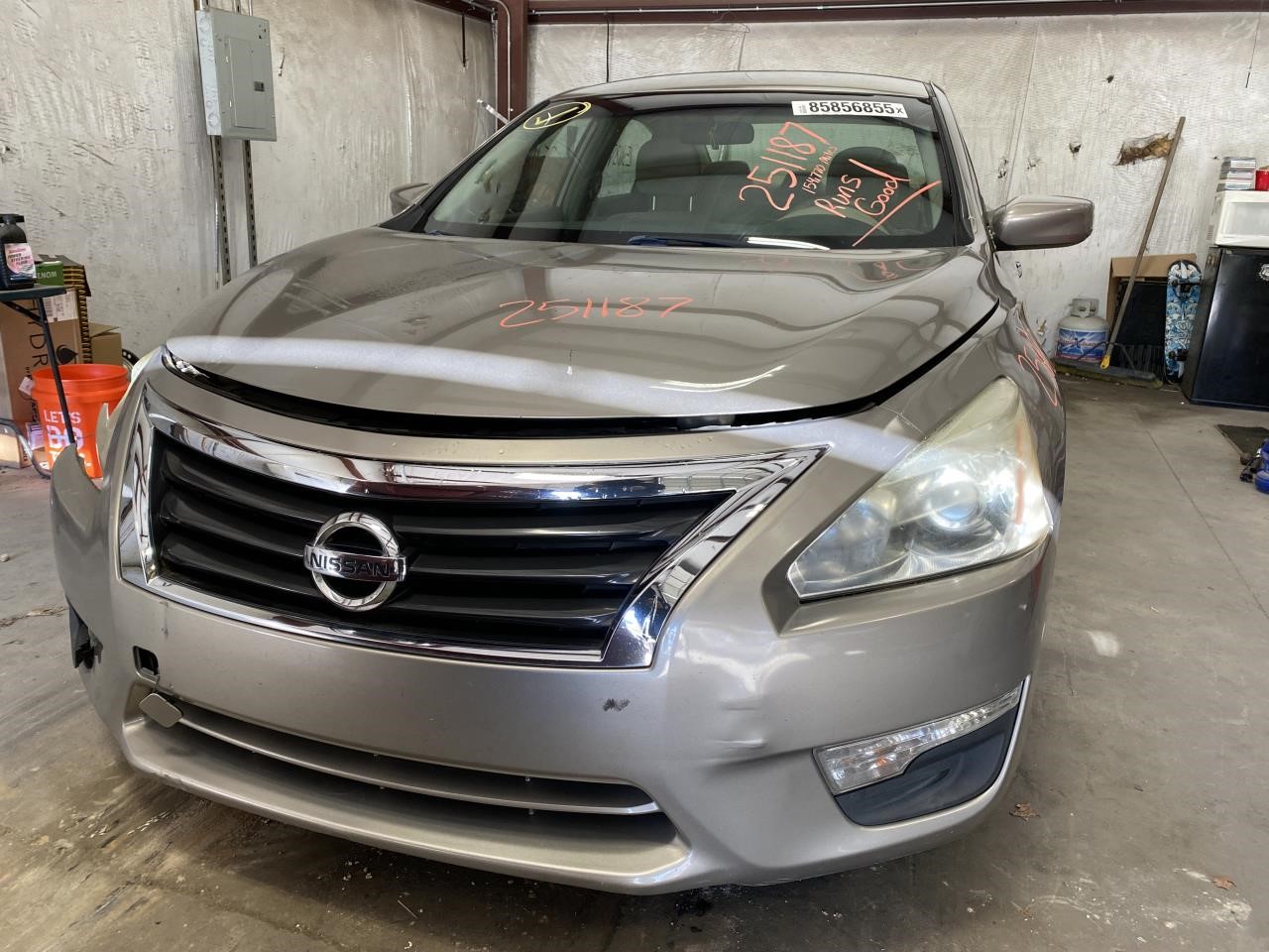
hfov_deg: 67.3
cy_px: 476
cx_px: 634
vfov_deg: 53.1
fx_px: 953
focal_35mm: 26
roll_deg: -1.3
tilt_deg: -16.7
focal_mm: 4.25
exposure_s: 1/121
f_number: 1.8
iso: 125
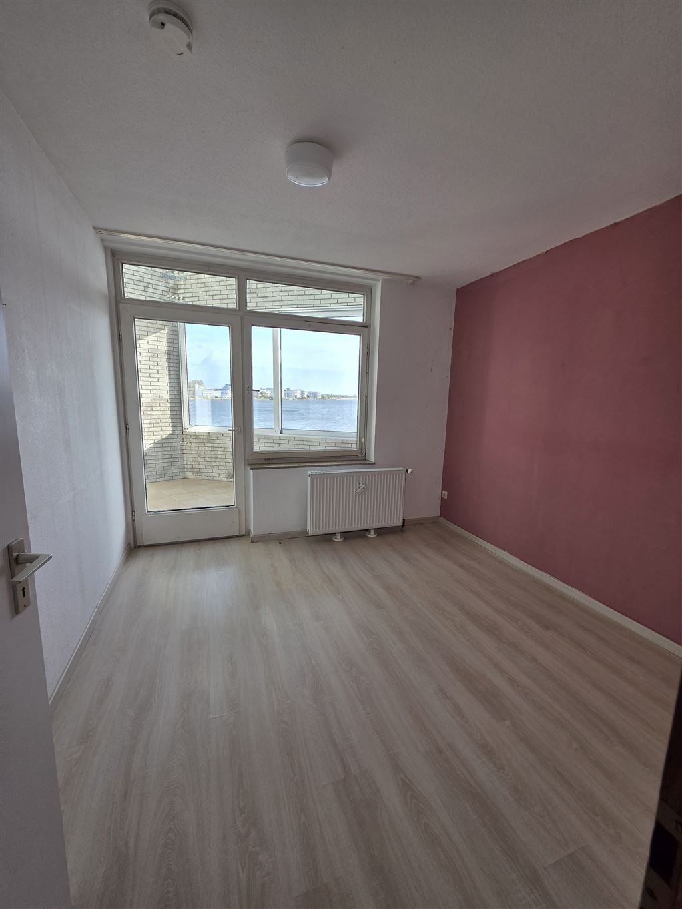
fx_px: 341
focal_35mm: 13
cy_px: 454
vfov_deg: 106.2
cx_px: 341
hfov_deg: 89.9
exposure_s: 1/233
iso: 40
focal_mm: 2.2
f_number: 1.9
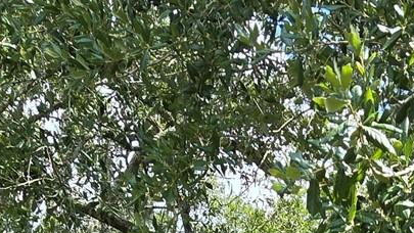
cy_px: 597
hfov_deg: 33.9
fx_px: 615
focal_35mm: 56
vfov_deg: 13.5
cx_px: 417
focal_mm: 2.2
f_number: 2.2
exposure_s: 1/556
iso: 50
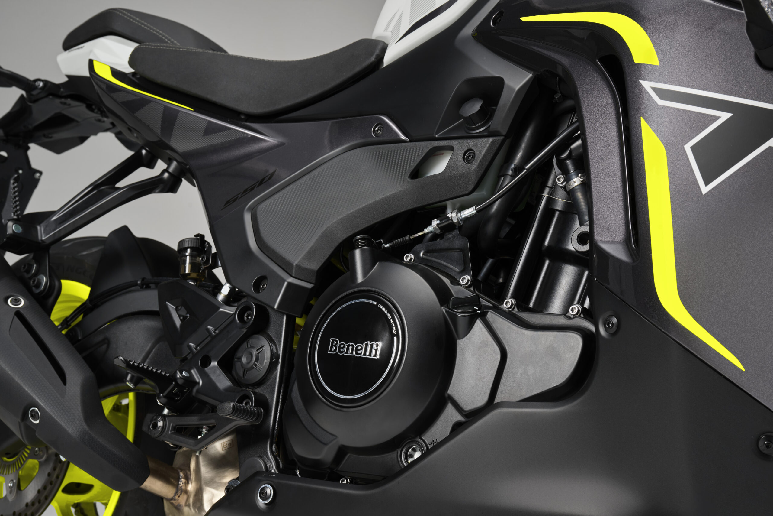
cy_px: 258
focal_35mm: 48
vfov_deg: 28.1
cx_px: 386
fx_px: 1031
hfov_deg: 41.1
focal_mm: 48
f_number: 11
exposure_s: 1/40
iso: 125
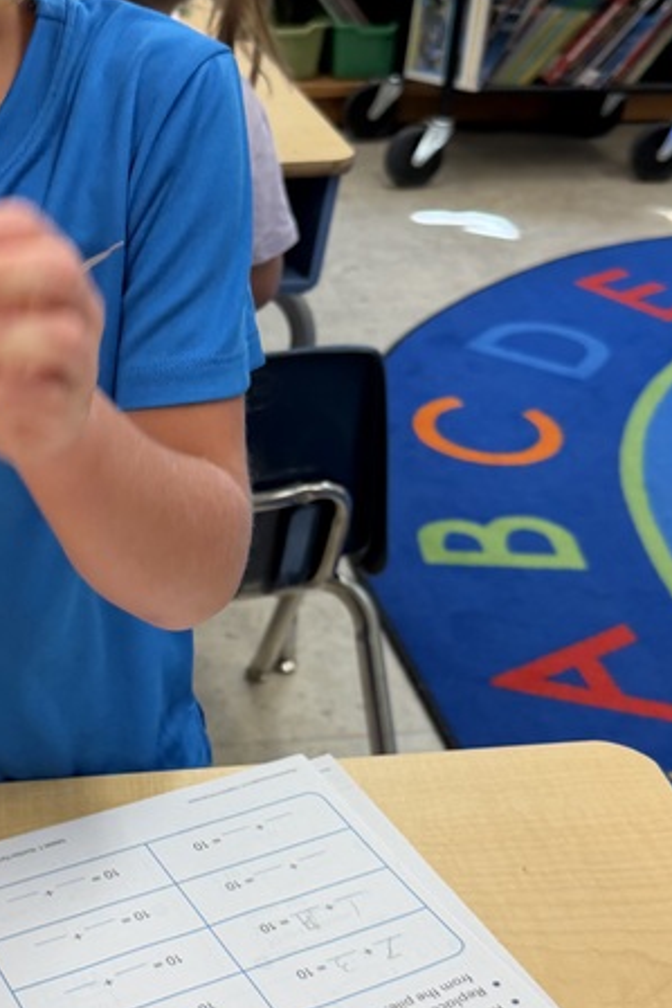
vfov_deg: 34.8
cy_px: 655
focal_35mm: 57
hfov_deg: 23.2
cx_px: 81
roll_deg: -3.7
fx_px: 1595
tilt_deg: -31.3
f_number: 1.78
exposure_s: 1/120
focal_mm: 6.76
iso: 100
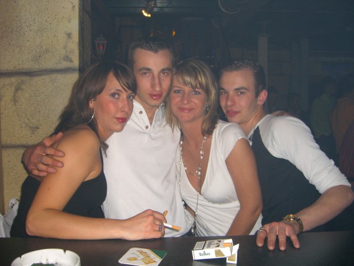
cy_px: 133
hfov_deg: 49.0
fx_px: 389
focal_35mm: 38
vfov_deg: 37.7
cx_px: 177
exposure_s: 1/60
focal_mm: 7.9
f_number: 2.8
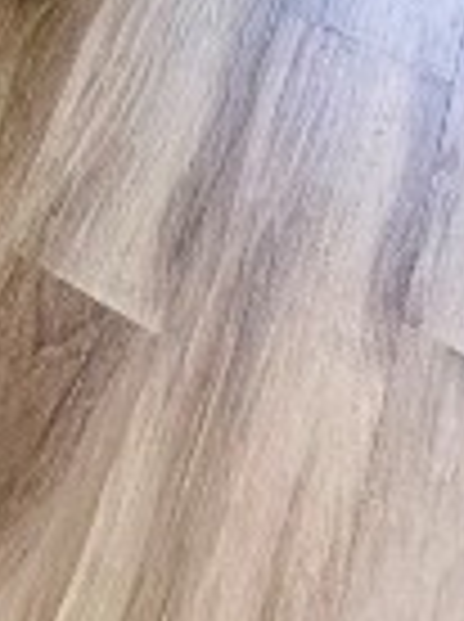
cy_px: -986
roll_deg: -0.6
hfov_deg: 17.3
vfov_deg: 13.8
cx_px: -191
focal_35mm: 78
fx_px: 1398
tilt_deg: -5.4
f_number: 2.2
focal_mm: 2.22
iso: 160
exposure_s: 1/120
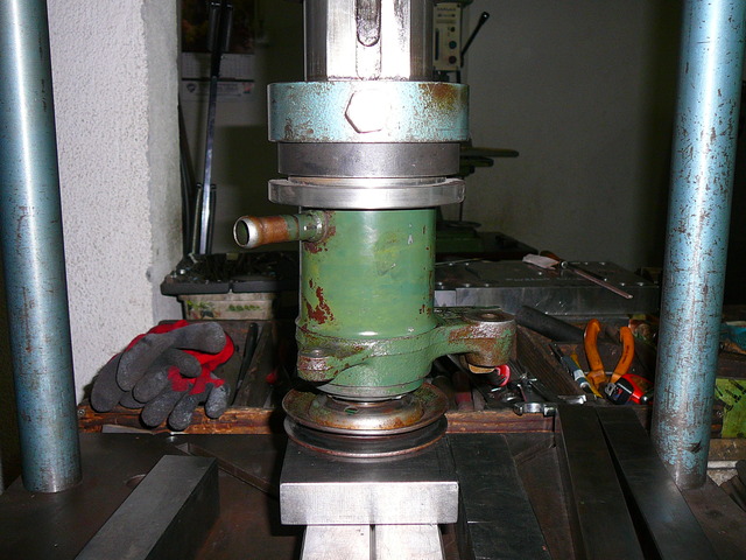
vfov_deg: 40.7
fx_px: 754
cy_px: 280
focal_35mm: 35
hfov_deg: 52.6
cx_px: 373
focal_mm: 5.2
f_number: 2.8
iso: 100
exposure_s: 1/30
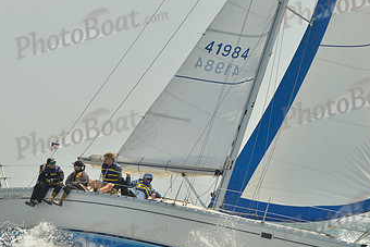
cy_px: 172
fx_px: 2540
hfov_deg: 8.3
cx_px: 225
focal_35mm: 247
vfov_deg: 5.6
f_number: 7.1
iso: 200
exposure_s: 1/1250
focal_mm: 145
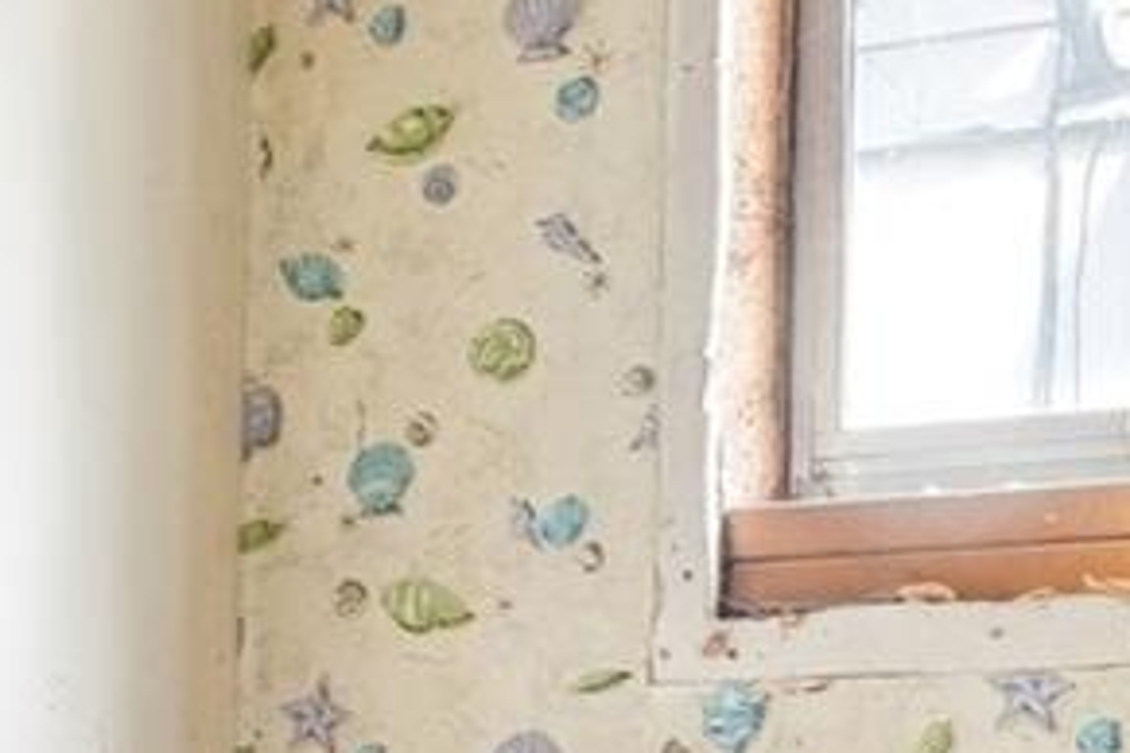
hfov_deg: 20.0
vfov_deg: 13.4
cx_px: 19
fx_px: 3107
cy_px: 947
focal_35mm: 99
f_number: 8
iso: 400
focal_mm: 12
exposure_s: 1/5
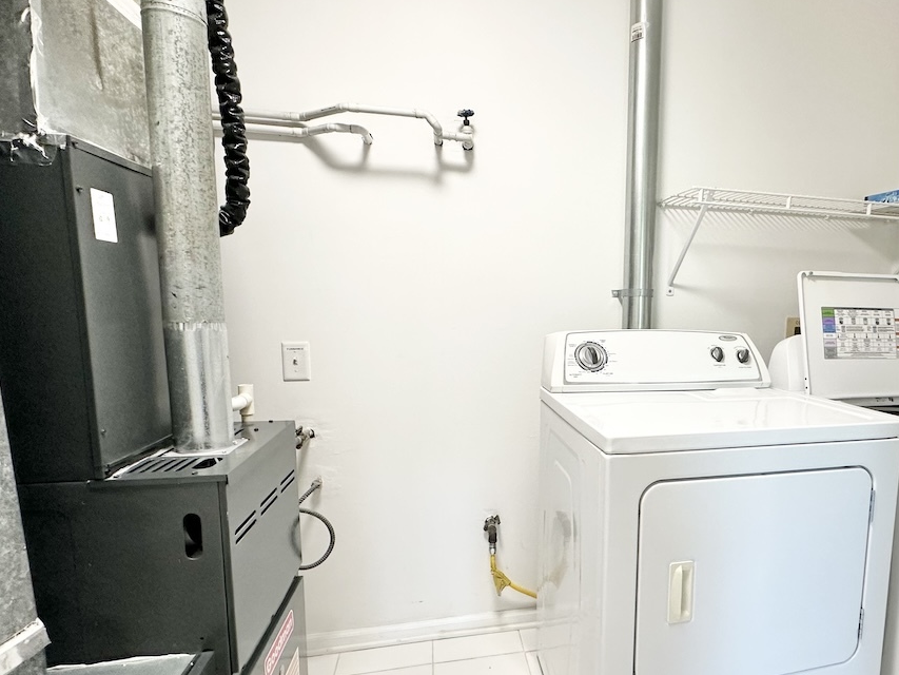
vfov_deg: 63.3
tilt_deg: -7.5
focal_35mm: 21
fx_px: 545
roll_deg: -1.4
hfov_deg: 77.3
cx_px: 572
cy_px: 373
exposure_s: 1/120
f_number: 2.2
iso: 200
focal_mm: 2.22
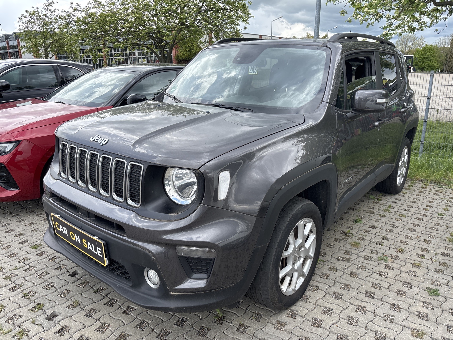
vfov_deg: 53.1
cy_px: 170
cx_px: 226
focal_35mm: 26
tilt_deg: -16.9
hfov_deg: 67.3
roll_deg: +0.7
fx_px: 340
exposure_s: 1/1007
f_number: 1.6
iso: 50
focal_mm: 5.96
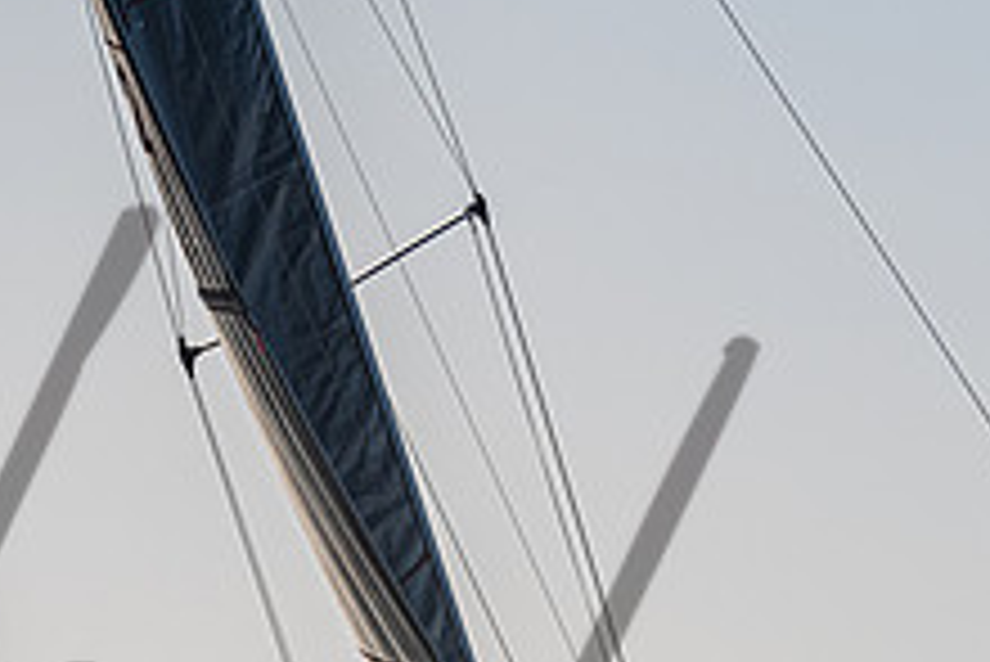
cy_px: 974
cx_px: 814
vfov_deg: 2.7
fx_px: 14089
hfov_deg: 4.0
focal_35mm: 512
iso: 320
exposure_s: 1/5000
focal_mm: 170
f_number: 6.3
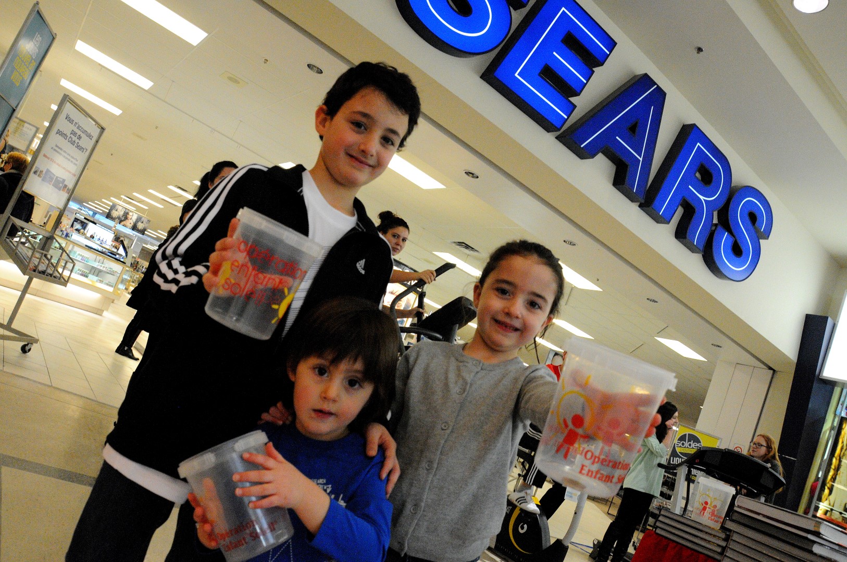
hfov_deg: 67.4
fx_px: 634
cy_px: 281
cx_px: 424
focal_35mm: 27
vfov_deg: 47.8
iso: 3200
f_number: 6.3
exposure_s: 1/160
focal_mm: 18
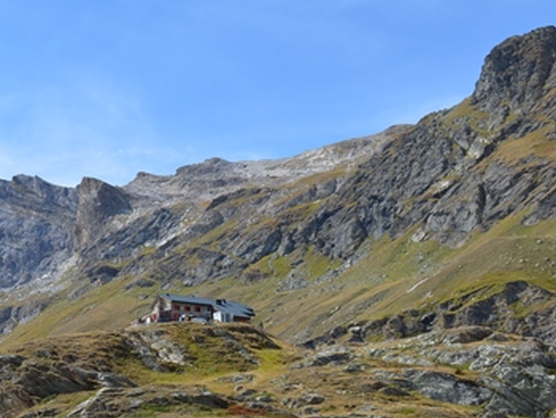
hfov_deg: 24.3
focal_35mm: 79
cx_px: 119
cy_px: 259
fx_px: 1270
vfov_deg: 18.7
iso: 100
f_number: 8
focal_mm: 24
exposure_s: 1/250
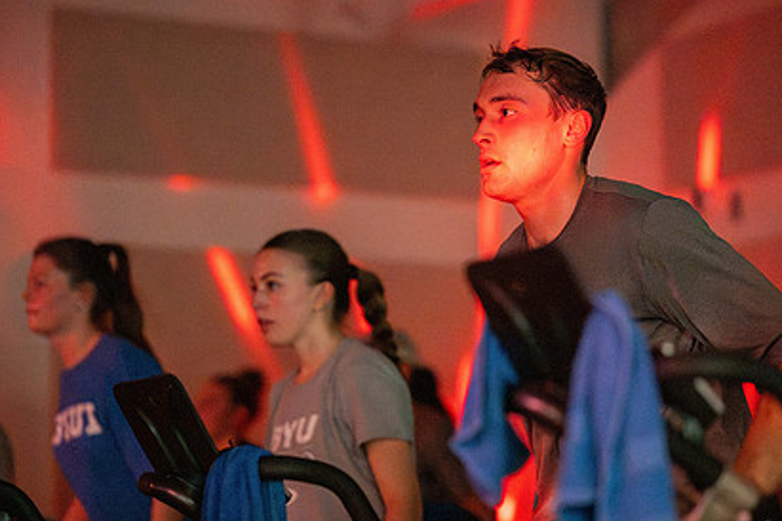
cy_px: 242
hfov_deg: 17.0
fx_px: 2606
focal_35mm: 120
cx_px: 489
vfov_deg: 11.4
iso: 8000
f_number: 1.8
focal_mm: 85
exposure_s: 1/250
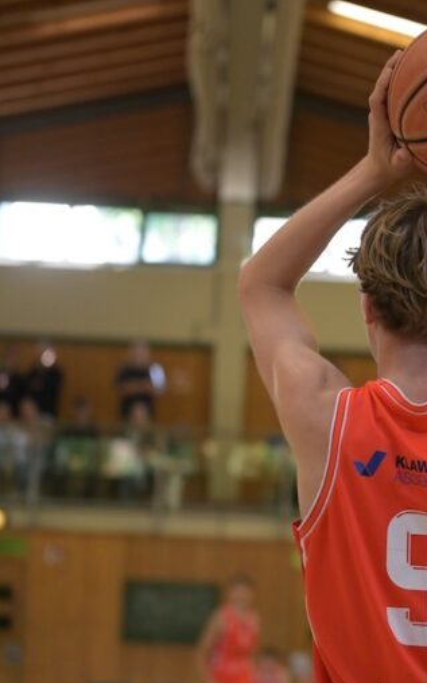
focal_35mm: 108
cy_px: 344
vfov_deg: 19.3
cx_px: 430
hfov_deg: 12.0
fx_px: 2010
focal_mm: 70
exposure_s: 1/800
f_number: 2.8
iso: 4000
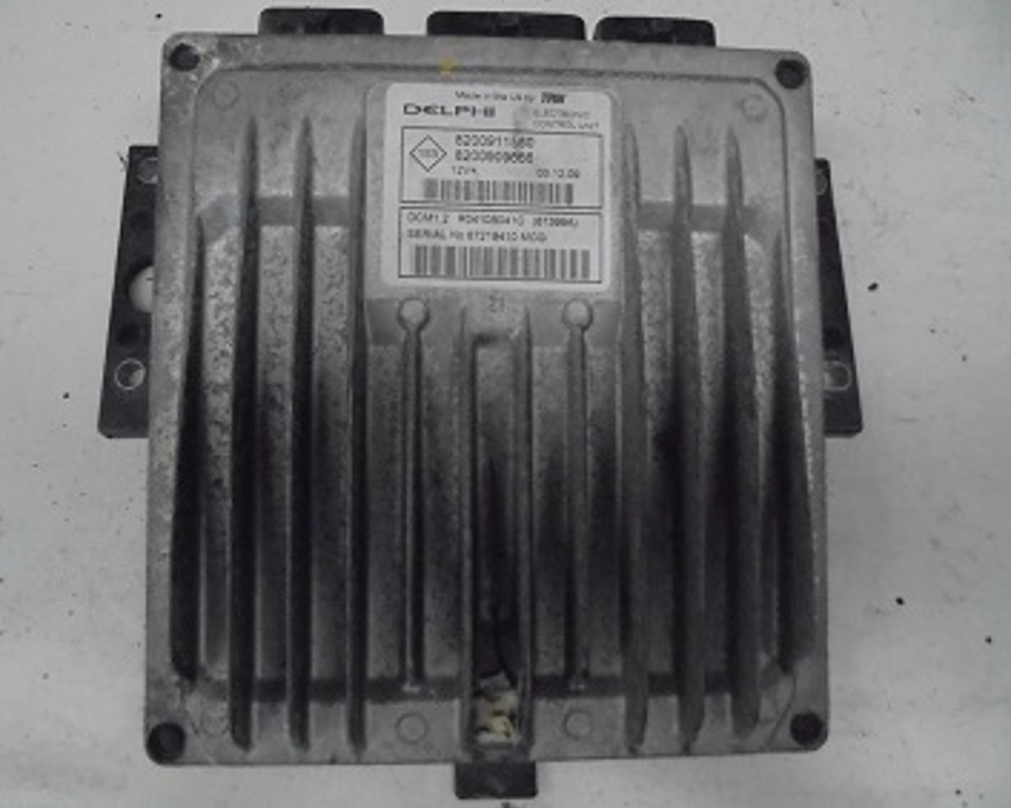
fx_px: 837
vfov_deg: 51.5
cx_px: 494
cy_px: 393
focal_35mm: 28
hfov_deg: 62.2
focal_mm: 4.6
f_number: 3.5
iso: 800
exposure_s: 1/60
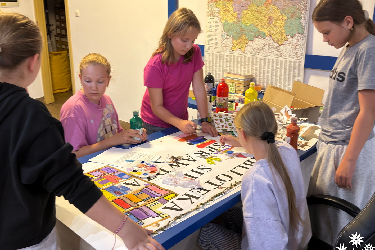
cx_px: 188
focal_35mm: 37
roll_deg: -0.7
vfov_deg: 35.9
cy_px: 128
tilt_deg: -18.3
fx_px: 385
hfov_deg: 51.9
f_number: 1.78
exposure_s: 1/33
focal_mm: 6.76
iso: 250
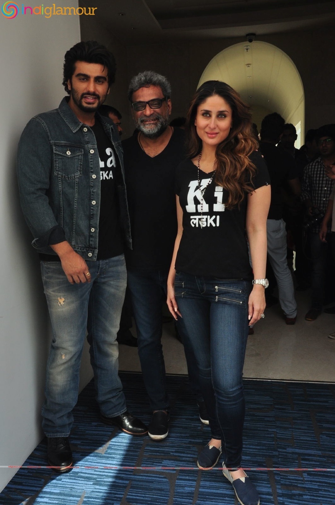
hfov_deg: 39.9
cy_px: 252
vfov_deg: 57.3
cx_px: 168
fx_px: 462
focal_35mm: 33
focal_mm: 22
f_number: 13
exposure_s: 1/125
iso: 500
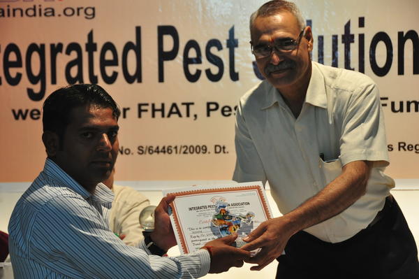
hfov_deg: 21.9
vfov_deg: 14.7
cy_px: 140
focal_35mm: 93
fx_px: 1082
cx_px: 210
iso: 800
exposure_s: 1/50
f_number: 5
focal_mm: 62
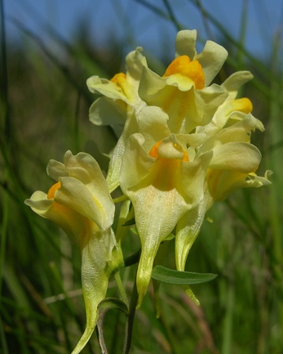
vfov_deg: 6.7
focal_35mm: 287
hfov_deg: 5.4
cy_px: 172
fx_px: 3002
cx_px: 175
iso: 50
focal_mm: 19.9
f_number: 6.8
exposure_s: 1/440
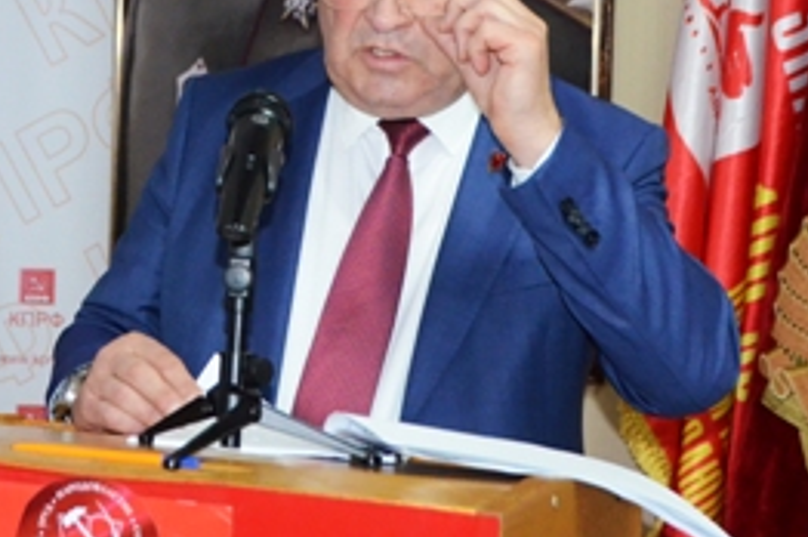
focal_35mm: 106
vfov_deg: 12.7
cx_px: 167
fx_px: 2381
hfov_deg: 19.1
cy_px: 37
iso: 3200
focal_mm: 29
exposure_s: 1/200
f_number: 4
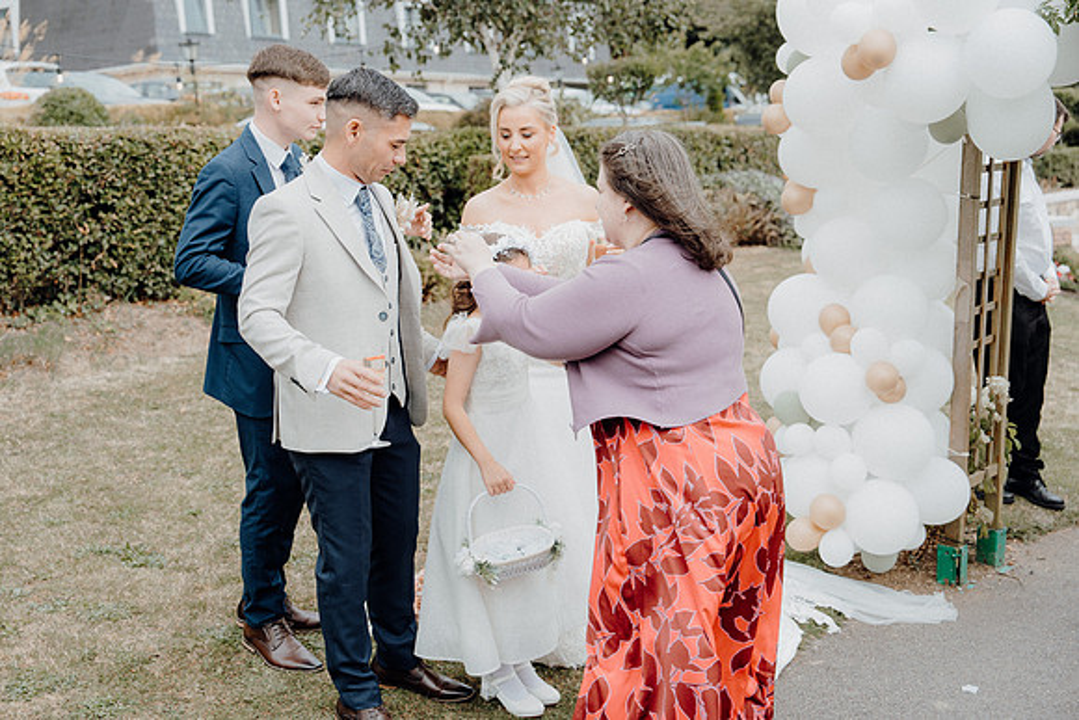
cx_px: 540
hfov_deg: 43.6
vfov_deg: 29.9
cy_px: 360
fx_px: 1349
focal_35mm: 45
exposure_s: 1/500
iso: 125
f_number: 3.5
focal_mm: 45
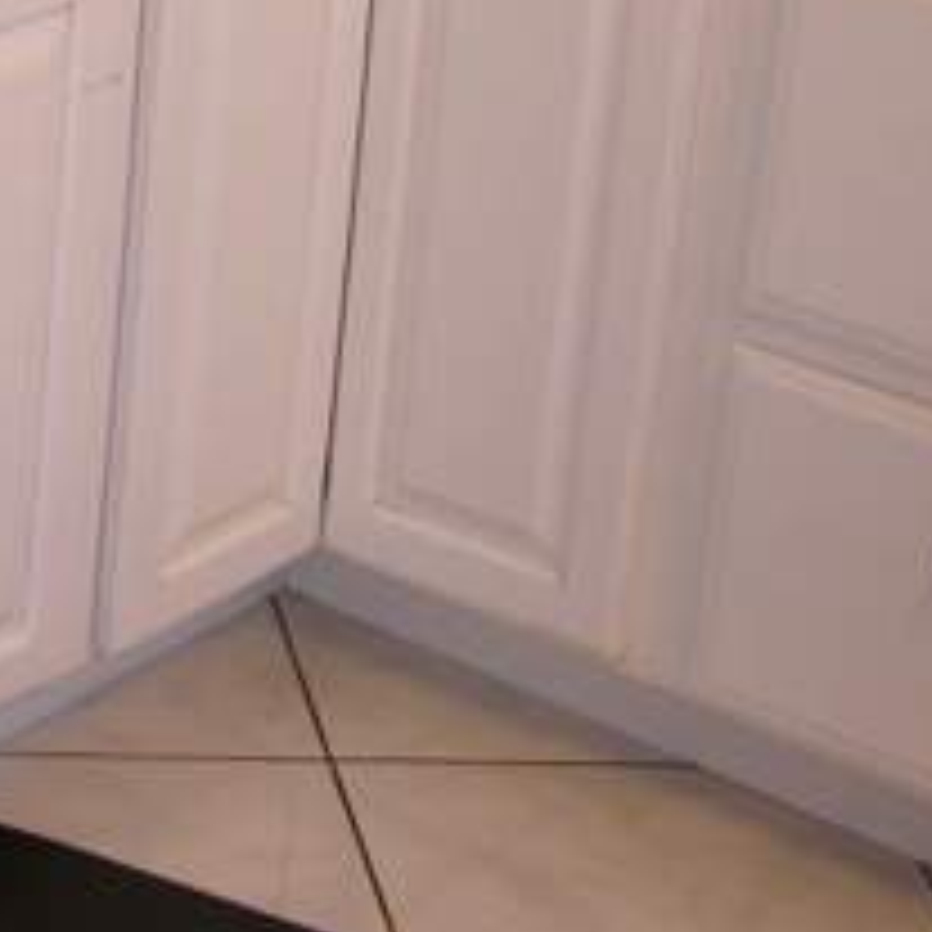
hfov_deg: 12.3
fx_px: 3960
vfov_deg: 13.1
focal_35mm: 130
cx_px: -743
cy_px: -203
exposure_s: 1/30
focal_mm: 8
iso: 100
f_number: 2.8
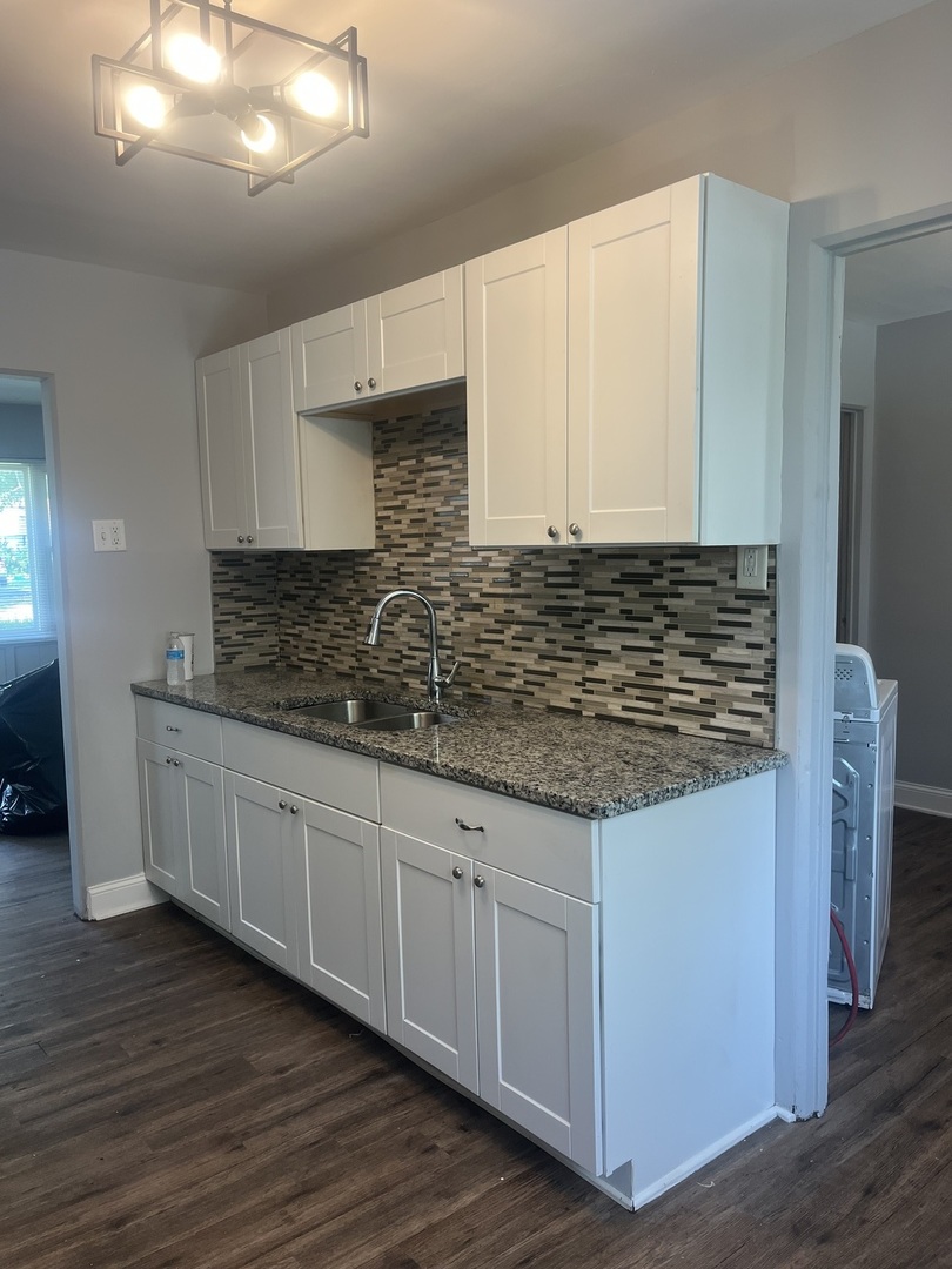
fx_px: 953
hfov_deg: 53.1
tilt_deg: -5.8
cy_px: 634
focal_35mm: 26
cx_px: 476
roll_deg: +0.9
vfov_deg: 67.3
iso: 100
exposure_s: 1/120
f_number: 1.6
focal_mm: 5.1
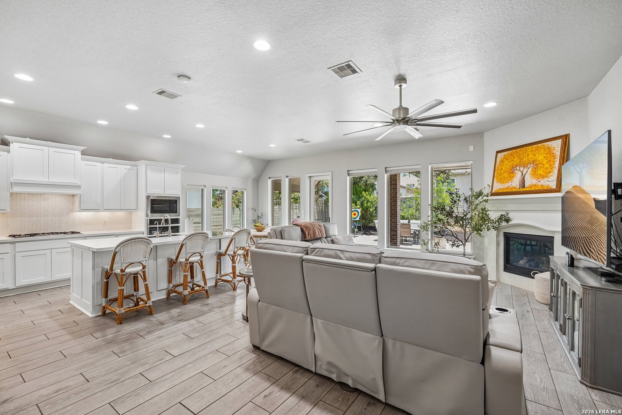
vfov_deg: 73.7
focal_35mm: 16
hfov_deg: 96.7
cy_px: 208
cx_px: 311
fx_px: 276
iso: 200
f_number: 8
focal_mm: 16
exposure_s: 1/30
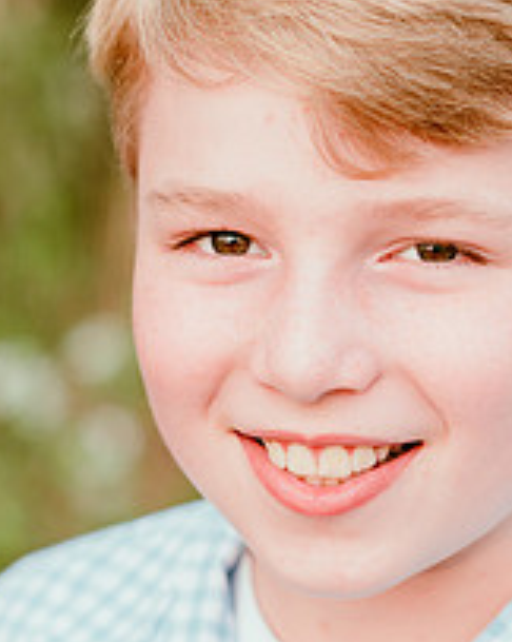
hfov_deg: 8.7
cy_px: 500
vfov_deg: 10.9
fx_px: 3358
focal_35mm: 177
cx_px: 329
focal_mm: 85
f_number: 3.2
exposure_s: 1/160
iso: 100
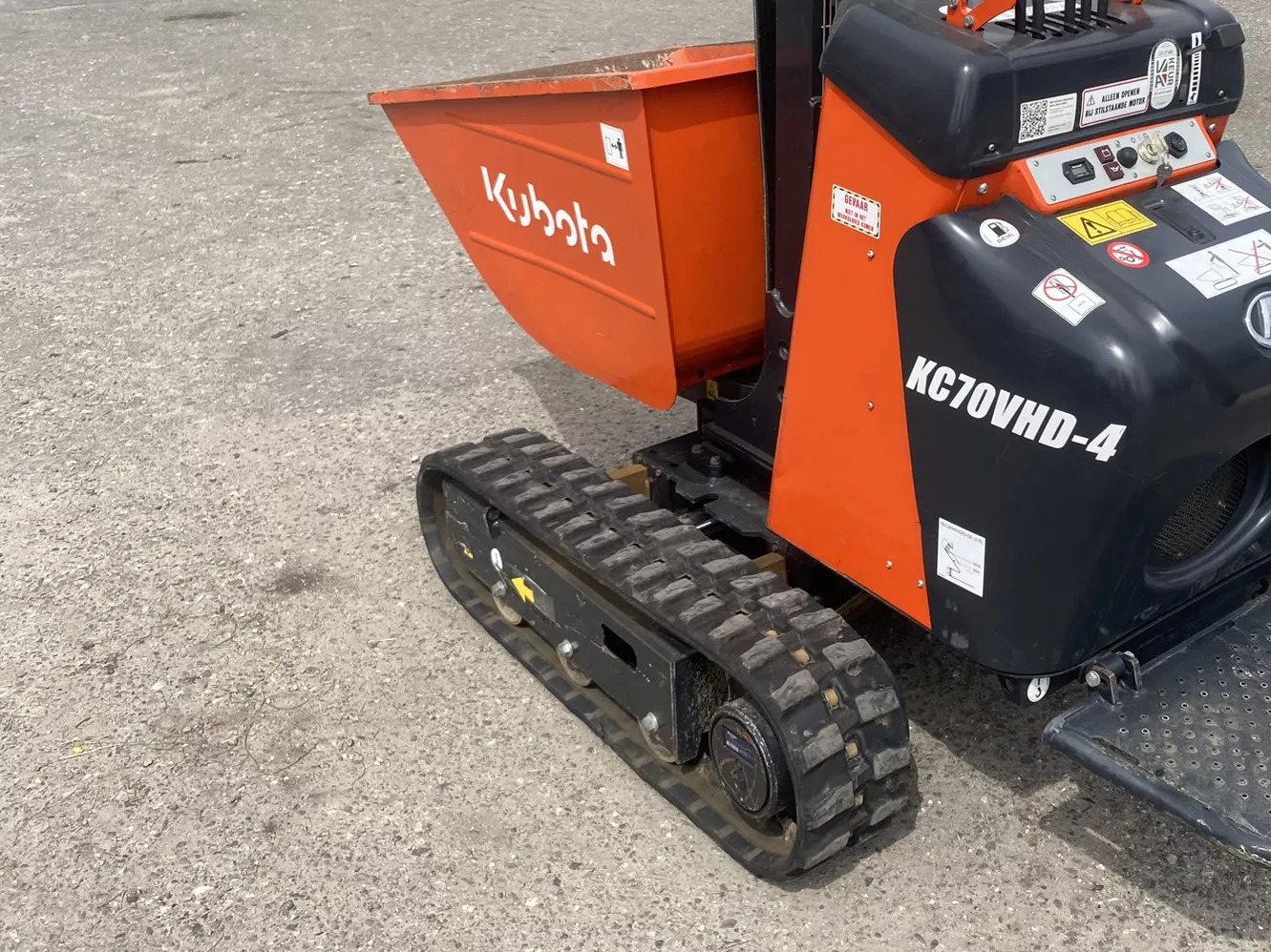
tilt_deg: -20.9
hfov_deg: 45.0
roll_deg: -0.7
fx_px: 1469
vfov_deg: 35.5
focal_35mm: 40
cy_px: 286
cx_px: 970
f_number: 1.8
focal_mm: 4.25
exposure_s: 1/2066
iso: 32
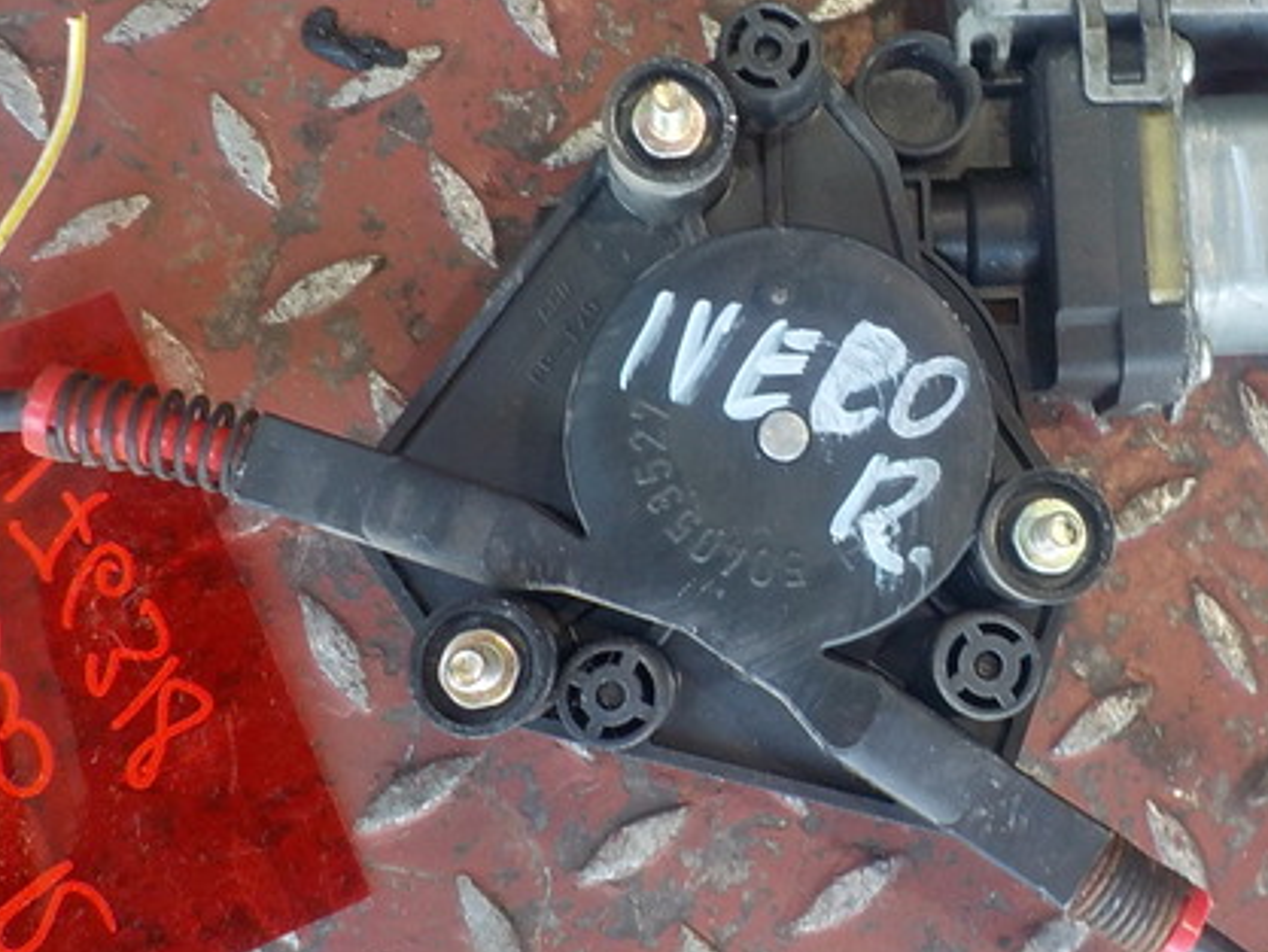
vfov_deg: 31.4
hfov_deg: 40.3
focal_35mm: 46
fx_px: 1685
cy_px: 356
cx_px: 921
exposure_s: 1/30
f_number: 3.3
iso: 200
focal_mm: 4.1
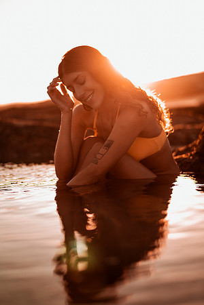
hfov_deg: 23.4
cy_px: 152
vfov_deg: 34.5
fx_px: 493
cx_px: 102
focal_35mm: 58
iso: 50
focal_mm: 58
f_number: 1.8
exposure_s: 1/1250
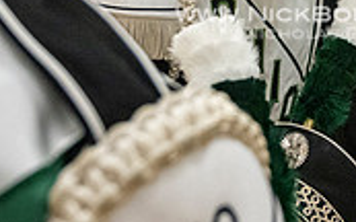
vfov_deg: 15.2
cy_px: -59
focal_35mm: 82
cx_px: 317
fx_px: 795
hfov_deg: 24.5
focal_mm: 24
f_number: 4
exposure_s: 1/800
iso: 8000
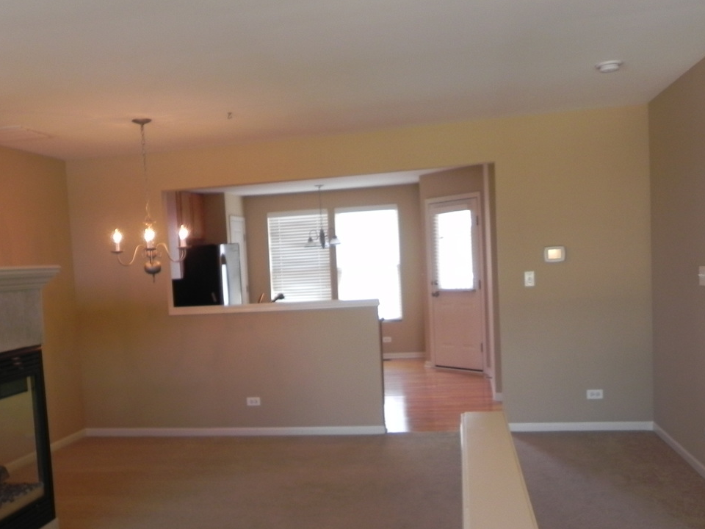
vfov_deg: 36.3
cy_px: 372
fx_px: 794
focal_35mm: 39
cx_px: 285
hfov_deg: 47.6
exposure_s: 1/40.1
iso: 160
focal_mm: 4.6
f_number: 2.8
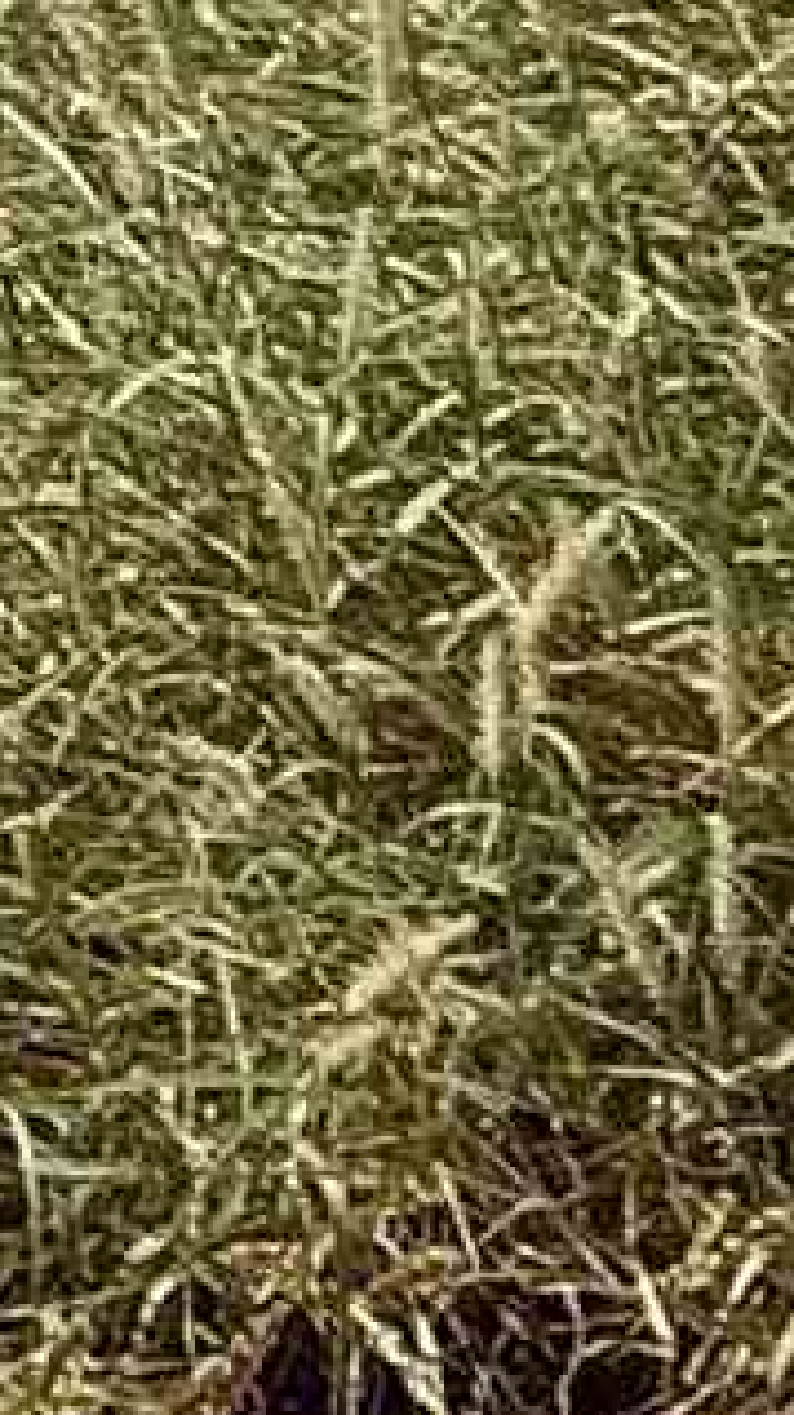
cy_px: -1073
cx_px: -3034
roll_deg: -1.9
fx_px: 5512
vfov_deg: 13.3
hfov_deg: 5.9
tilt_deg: -8.4
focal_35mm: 147
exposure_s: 1/1848
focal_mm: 2.22
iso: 50
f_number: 2.2
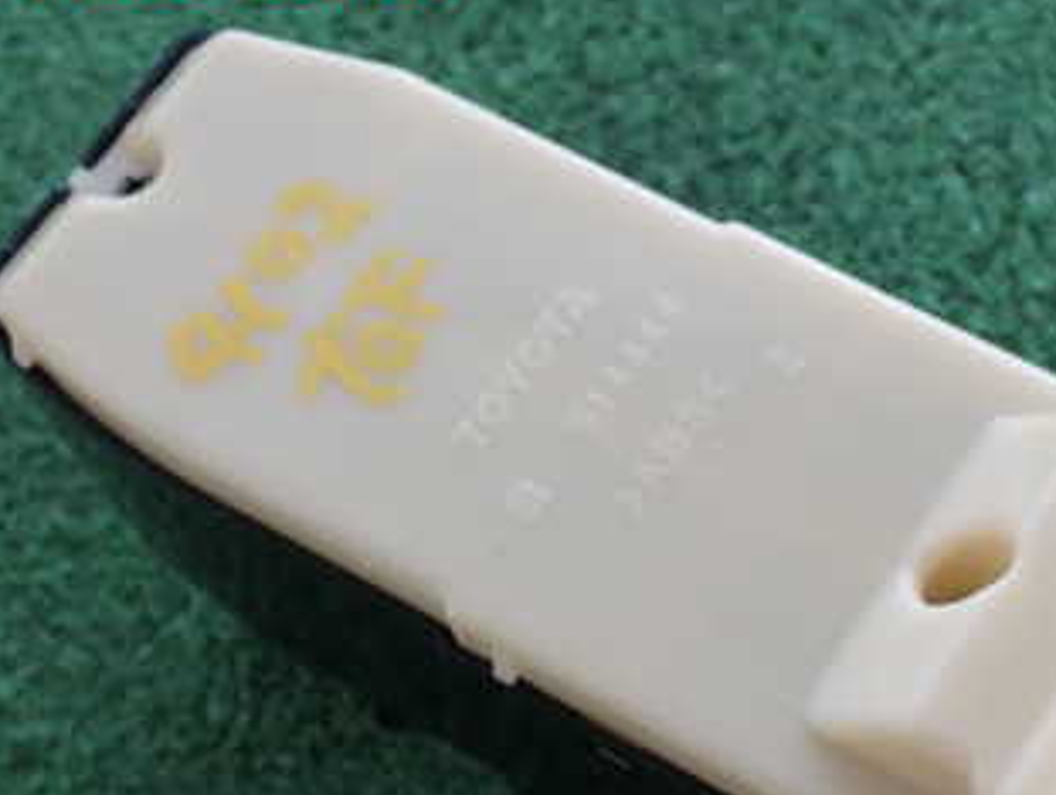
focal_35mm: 79
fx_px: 2413
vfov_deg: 18.4
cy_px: 696
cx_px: 845
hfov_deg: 24.3
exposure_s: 1/50
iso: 200
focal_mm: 7.31
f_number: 2.8
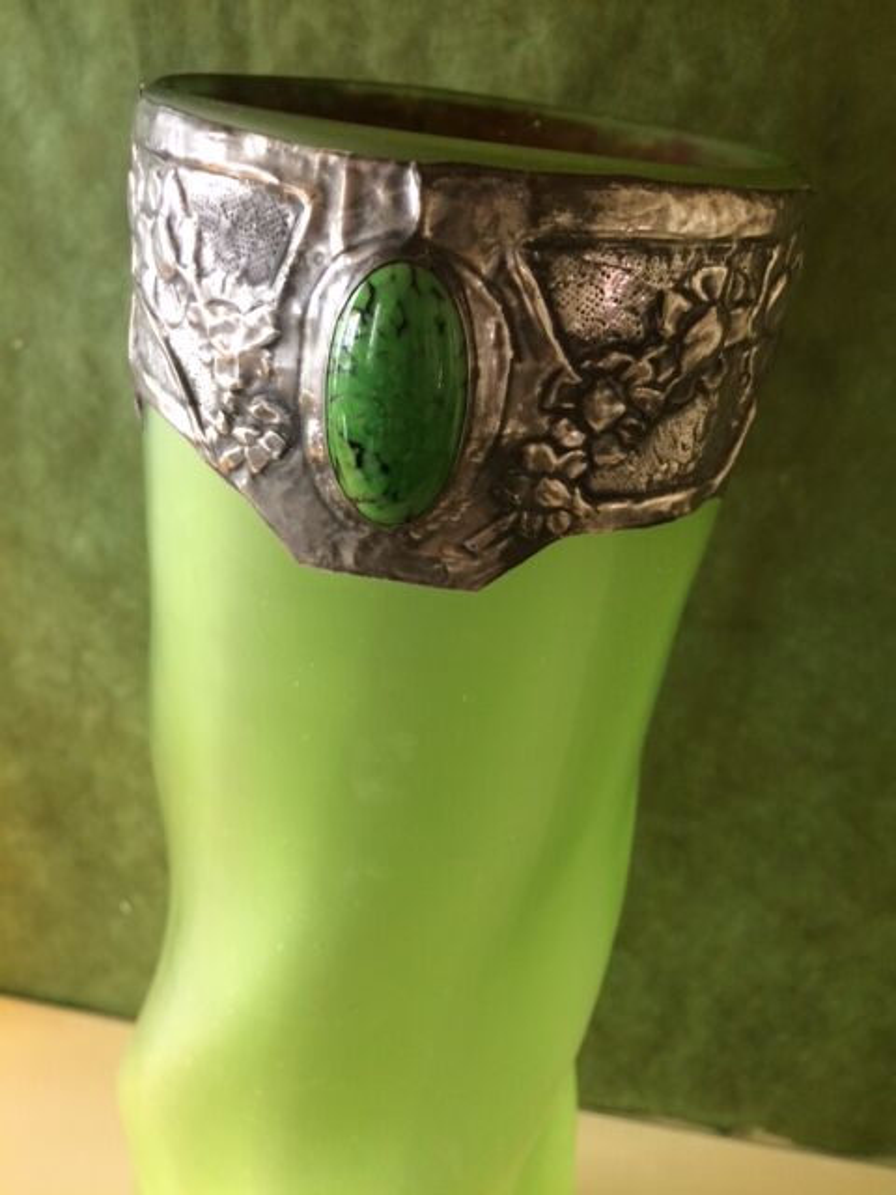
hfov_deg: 48.2
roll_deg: -6.9
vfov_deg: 61.7
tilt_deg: -29.0
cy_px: 598
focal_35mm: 29
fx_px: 1001
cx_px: 448
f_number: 2.2
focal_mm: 4.15
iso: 125
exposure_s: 1/33
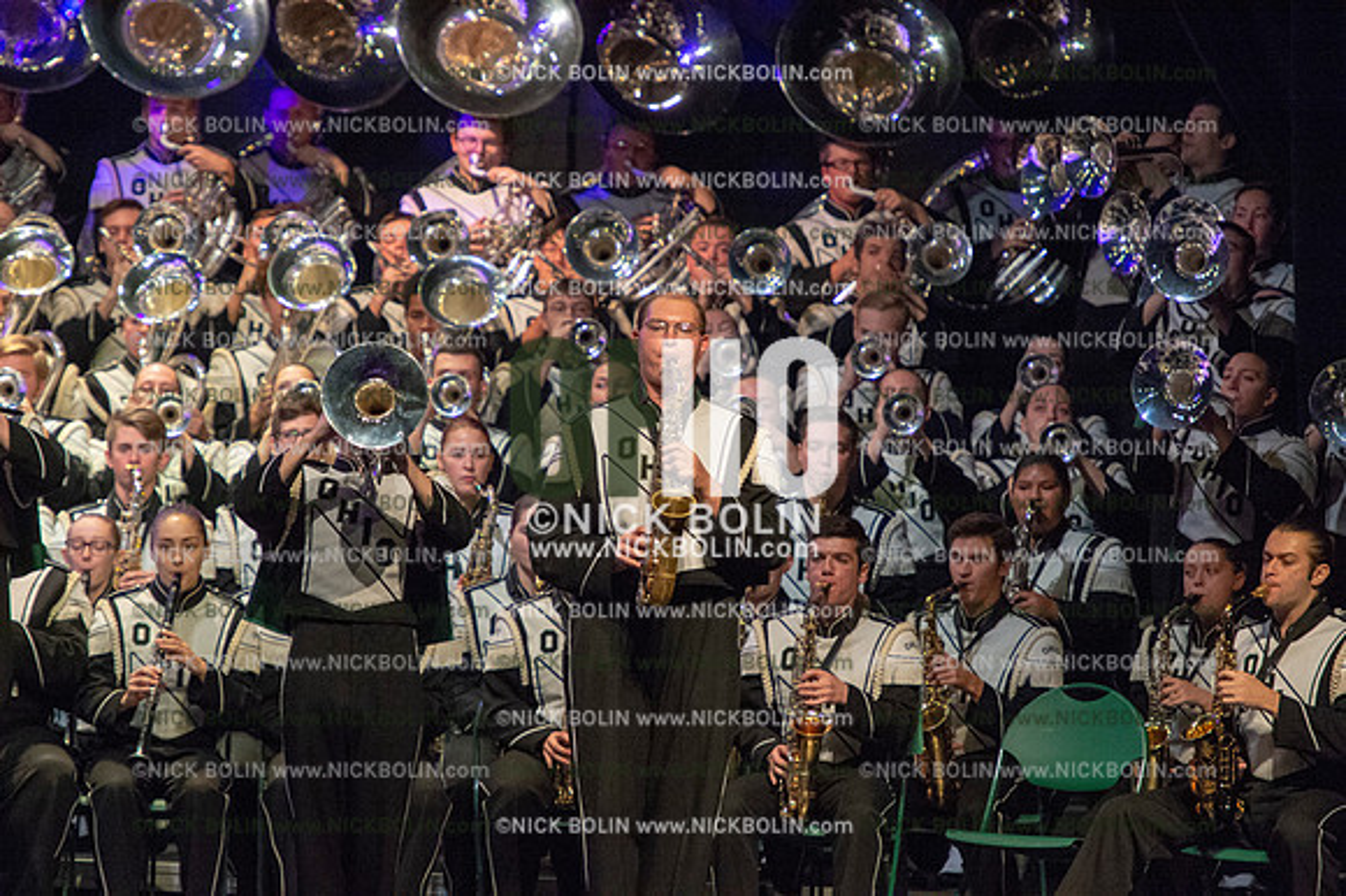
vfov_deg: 5.1
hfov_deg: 7.6
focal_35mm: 270
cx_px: 673
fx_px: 10089
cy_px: 448
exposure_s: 1/400
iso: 8000
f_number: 5.6
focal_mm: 270
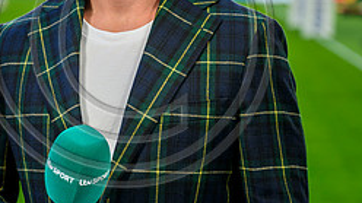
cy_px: 36
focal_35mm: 188
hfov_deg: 11.4
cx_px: 84
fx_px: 1803
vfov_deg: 6.4
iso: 160
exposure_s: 1/800
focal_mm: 70
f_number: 3.2
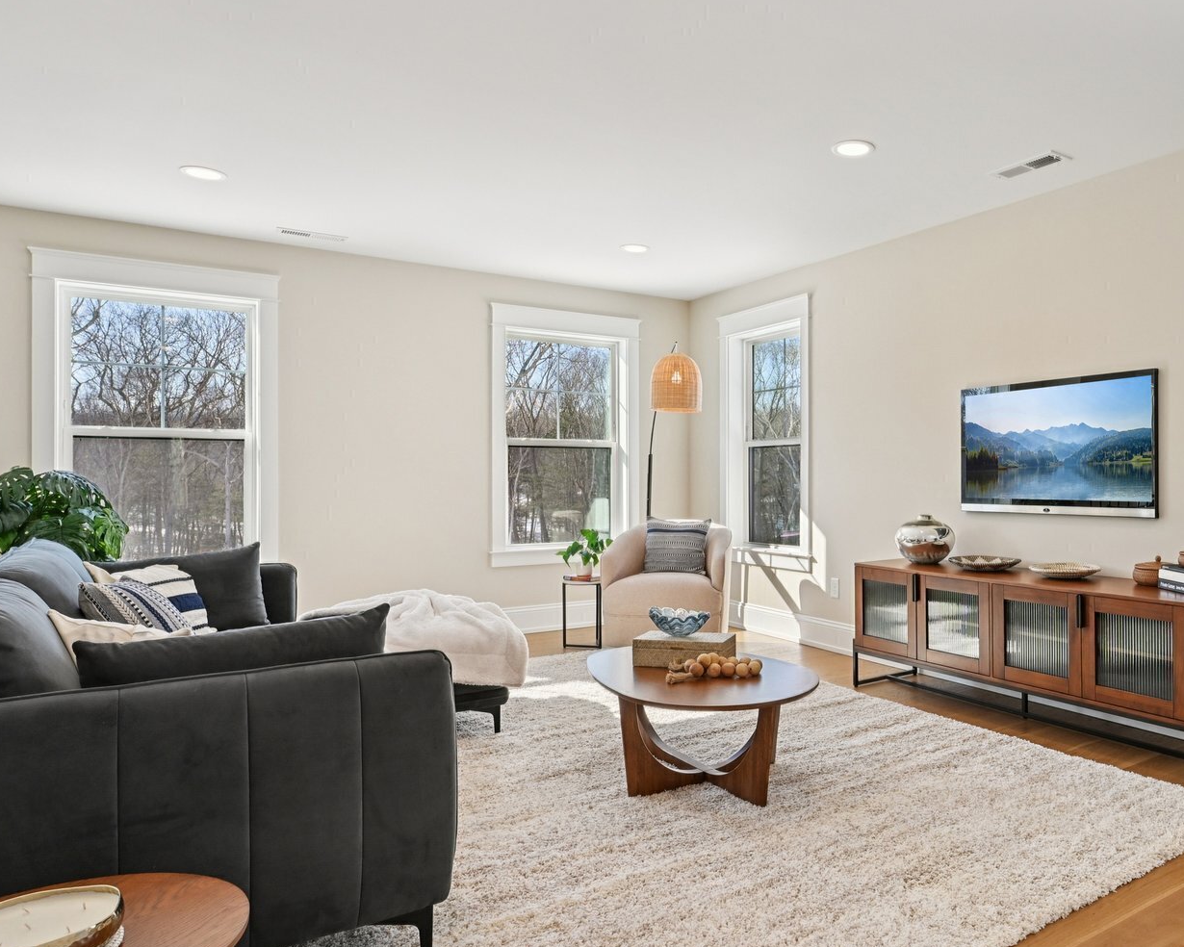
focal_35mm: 25
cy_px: 477
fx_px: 876
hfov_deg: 65.7
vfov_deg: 56.8
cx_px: 818
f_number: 8
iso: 400
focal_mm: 16
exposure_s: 1/100
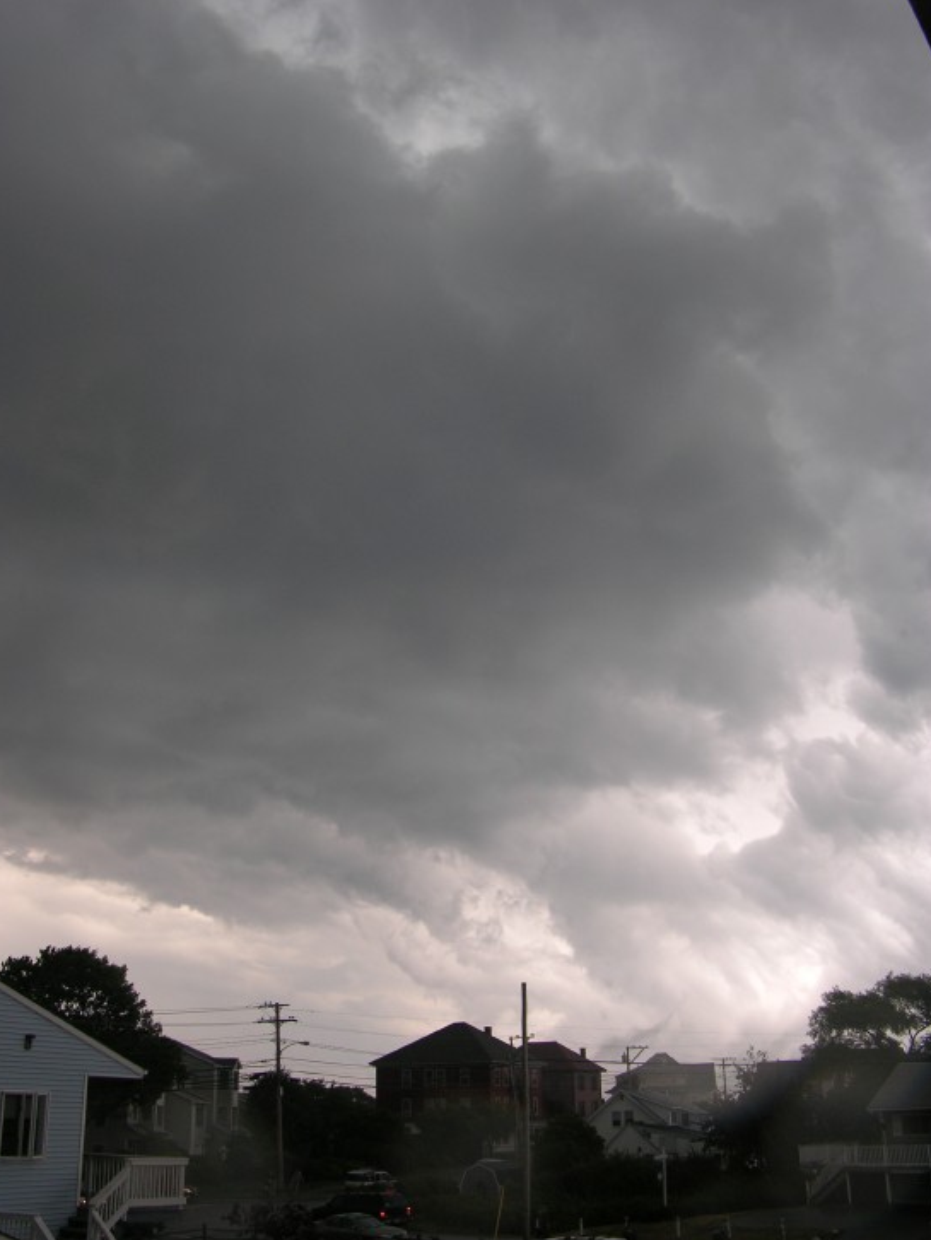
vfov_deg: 50.1
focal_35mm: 37
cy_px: 611
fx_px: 1326
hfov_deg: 38.7
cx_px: 446
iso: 50
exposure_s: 1/55.8
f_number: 3.5
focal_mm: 8.9
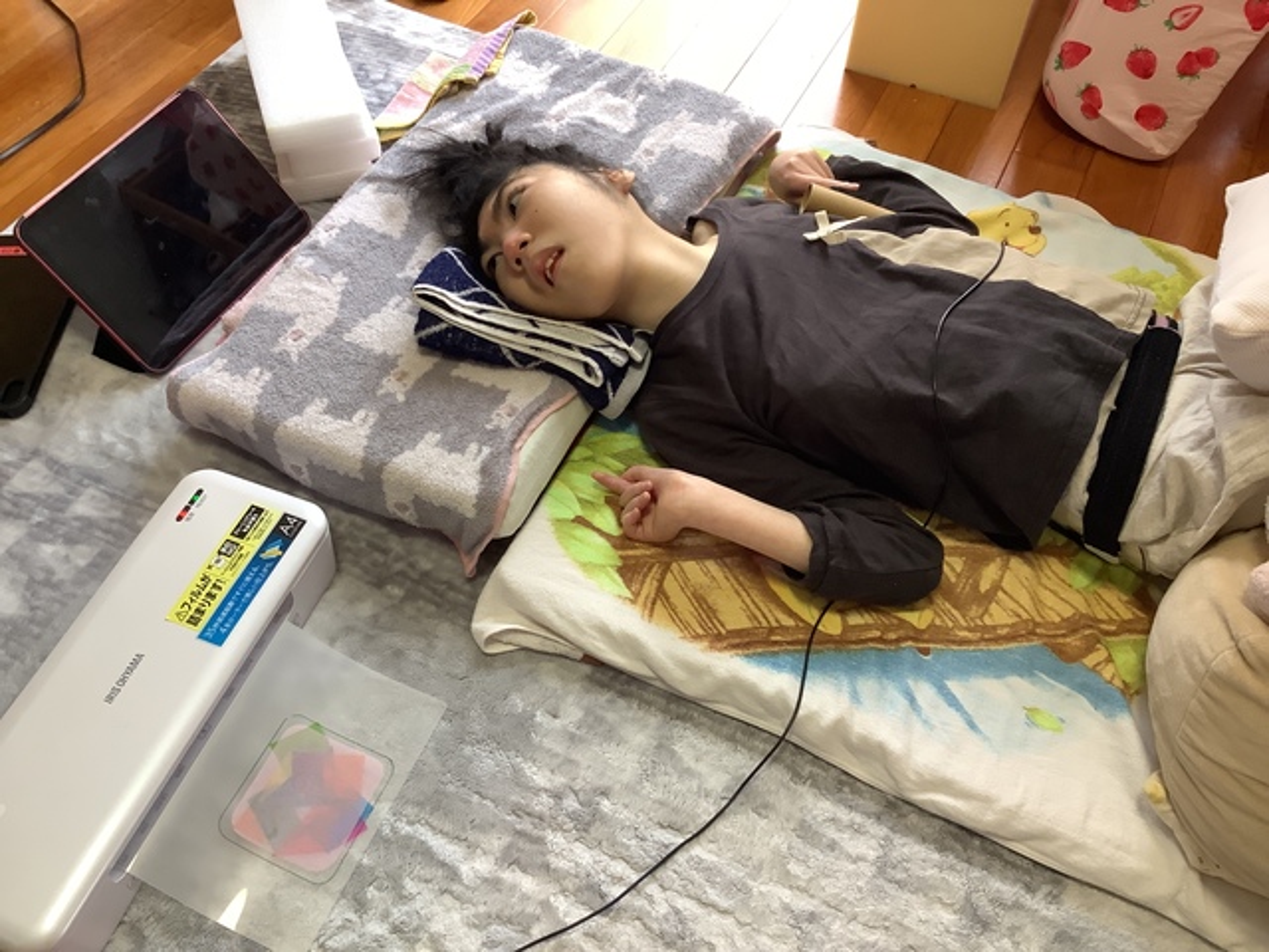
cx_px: 634
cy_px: 476
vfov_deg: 45.4
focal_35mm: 31
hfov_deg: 58.4
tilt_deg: -54.6
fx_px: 1136
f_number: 2.4
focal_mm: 3.3
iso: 200
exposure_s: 1/60
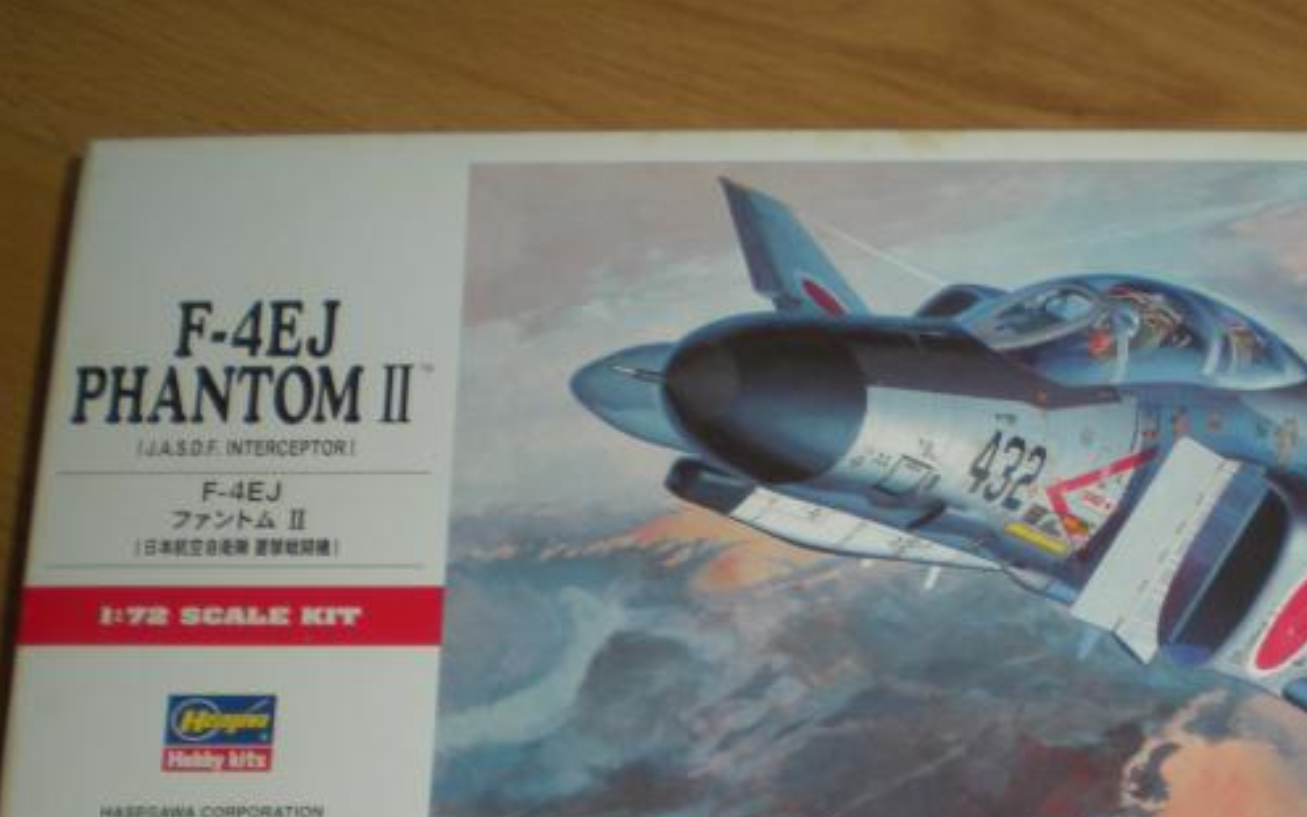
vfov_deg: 19.7
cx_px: 962
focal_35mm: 65
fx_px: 2315
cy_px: 717
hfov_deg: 31.0
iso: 64
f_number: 3.1
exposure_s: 1/64.3
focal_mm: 6.3
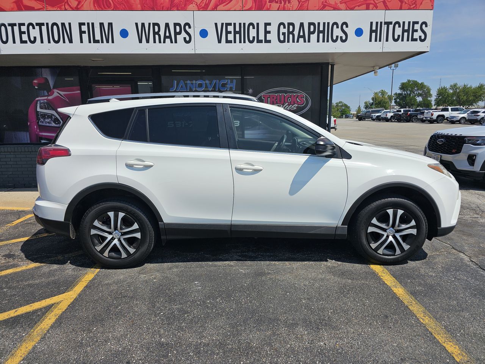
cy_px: 182
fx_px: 322
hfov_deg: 73.9
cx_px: 242
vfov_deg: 58.9
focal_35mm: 23
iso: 10
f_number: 1.7
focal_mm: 6.3
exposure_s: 1/1293
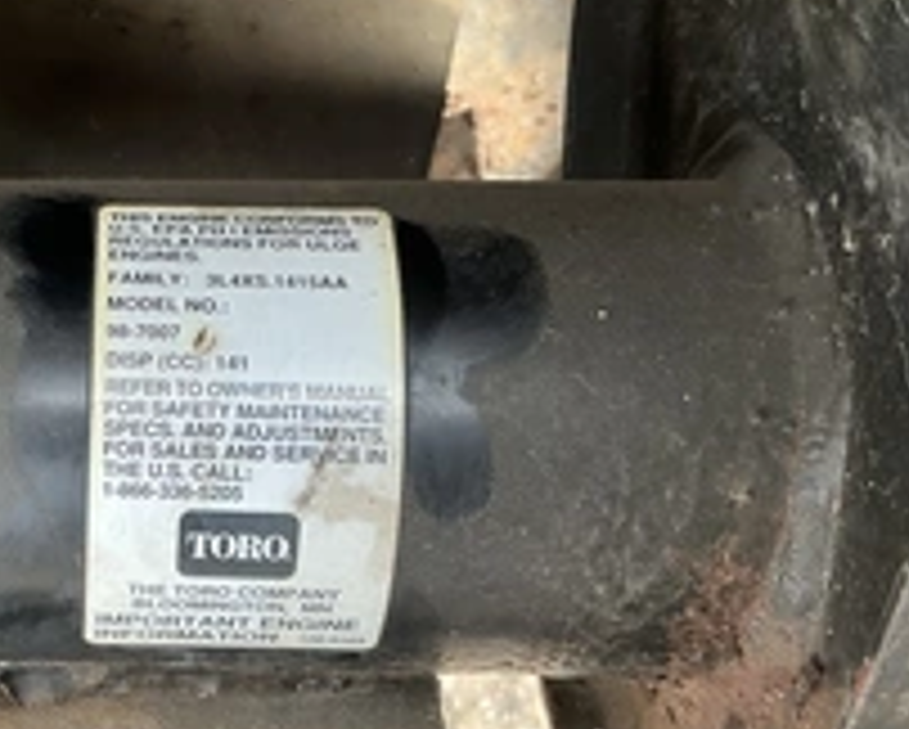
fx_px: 1454
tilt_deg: -71.0
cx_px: 90
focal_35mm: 54
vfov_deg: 28.1
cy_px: 356
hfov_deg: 32.9
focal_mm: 3
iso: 64
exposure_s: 1/108
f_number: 1.8
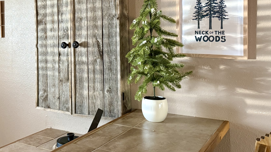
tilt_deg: -0.2
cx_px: 68
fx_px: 323
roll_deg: +0.8
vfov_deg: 26.1
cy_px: 33
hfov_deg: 44.0
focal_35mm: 45
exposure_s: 1/40
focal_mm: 6.76
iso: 640
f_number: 1.78
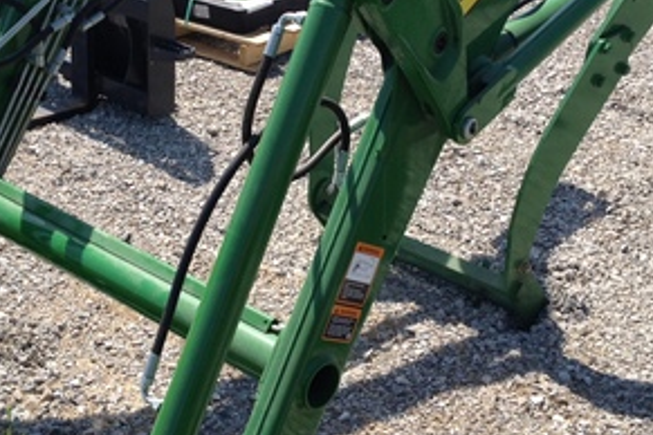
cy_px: 155
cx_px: 307
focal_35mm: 68
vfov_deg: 20.0
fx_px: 1233
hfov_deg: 29.6
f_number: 2.4
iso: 64
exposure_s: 1/1200
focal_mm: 4.28
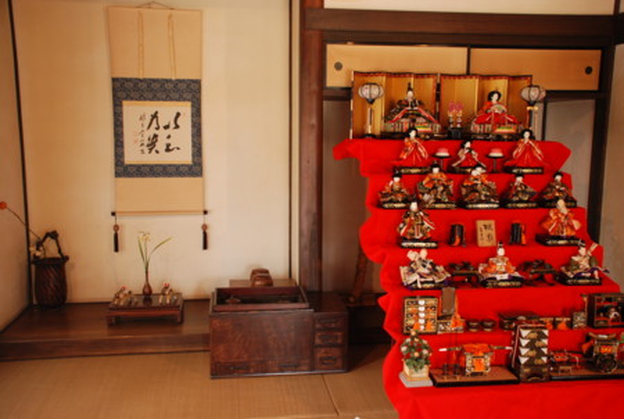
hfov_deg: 53.0
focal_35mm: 36
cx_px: 312
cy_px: 210
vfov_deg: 37.0
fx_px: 625
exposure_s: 1/15
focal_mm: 24
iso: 400
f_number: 4
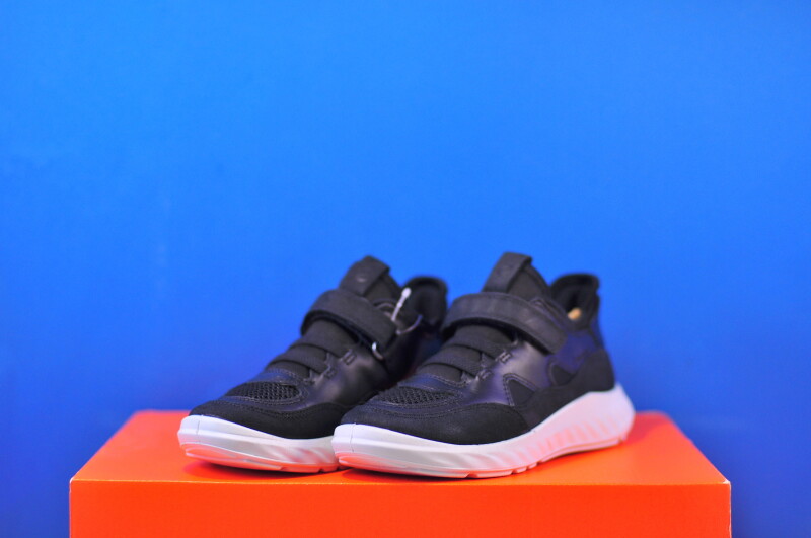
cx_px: 406
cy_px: 269
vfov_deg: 18.1
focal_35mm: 75
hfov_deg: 27.0
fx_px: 1687
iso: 250
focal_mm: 50
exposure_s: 1/320
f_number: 2
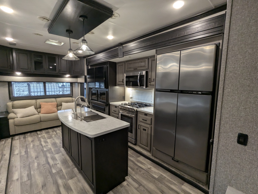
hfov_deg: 94.4
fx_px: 119
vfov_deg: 78.2
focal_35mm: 16
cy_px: 97
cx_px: 129
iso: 243
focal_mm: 2.35
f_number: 2.2
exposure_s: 1/49.9
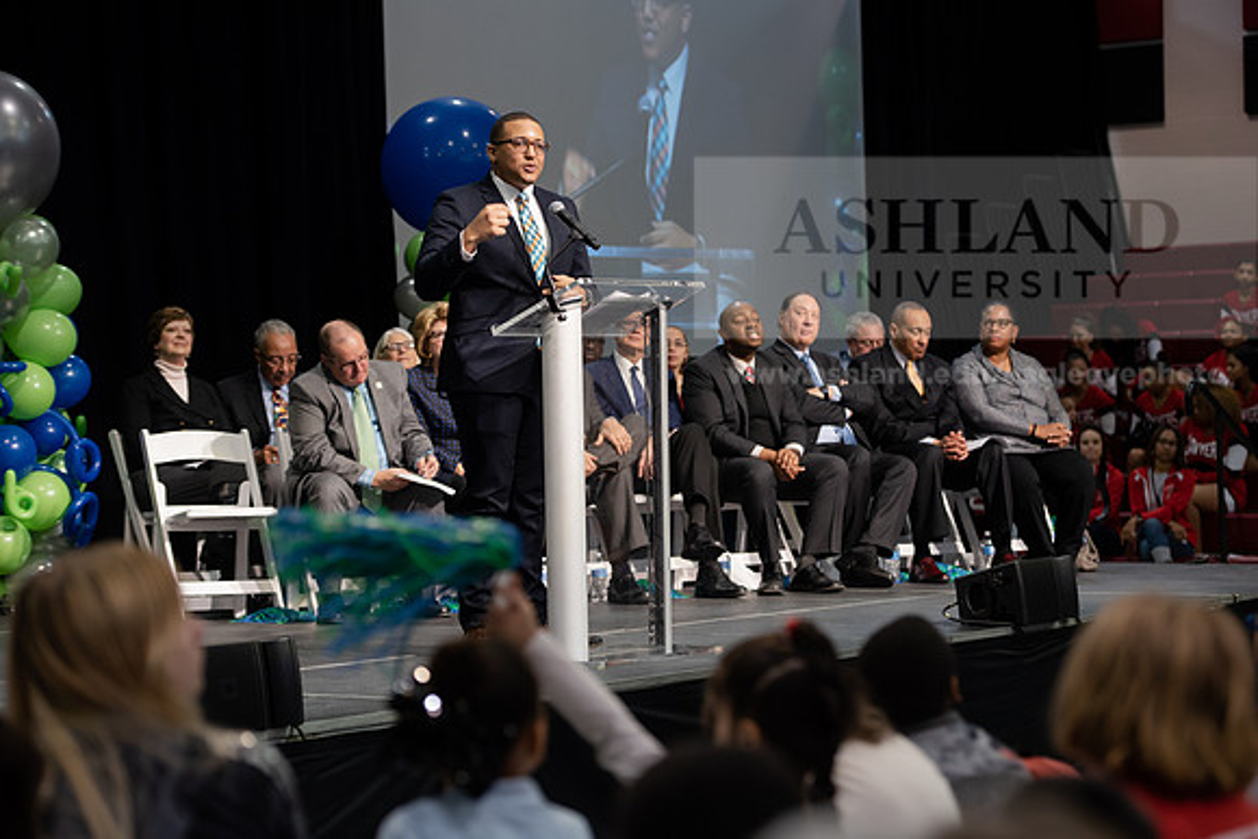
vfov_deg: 14.4
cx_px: 629
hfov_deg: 21.5
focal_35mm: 95
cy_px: 420
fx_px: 3320
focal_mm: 95
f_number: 3.5
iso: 1250
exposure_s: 1/200
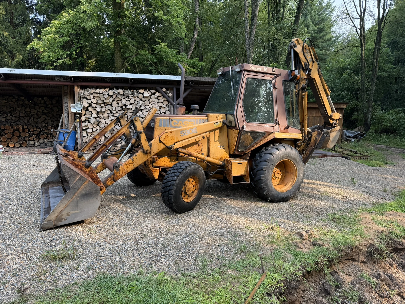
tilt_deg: -8.7
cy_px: 152
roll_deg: +0.7
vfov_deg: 56.8
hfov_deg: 71.6
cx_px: 202
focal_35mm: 24
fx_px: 281
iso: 80
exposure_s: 1/567
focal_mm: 6.76
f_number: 1.78
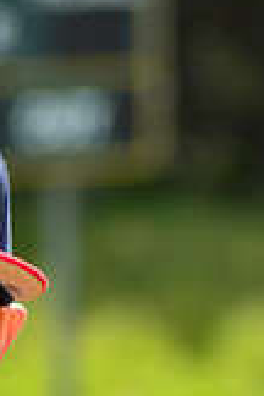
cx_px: -155
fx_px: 7875
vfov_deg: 2.9
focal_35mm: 716
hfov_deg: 1.9
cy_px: 638
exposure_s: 1/250
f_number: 8
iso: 200
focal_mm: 200
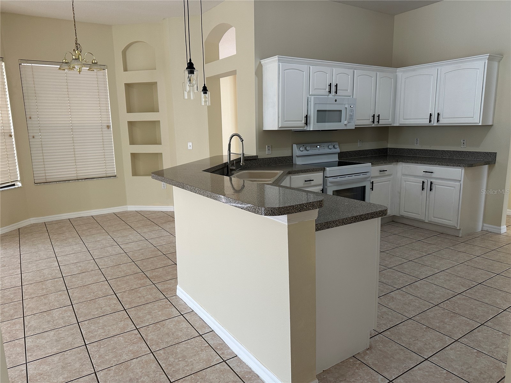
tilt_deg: -10.9
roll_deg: +0.9
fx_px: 354
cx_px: 256
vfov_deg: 56.8
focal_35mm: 24
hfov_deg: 71.6
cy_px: 192
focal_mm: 6.86
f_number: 1.78
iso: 160
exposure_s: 1/60
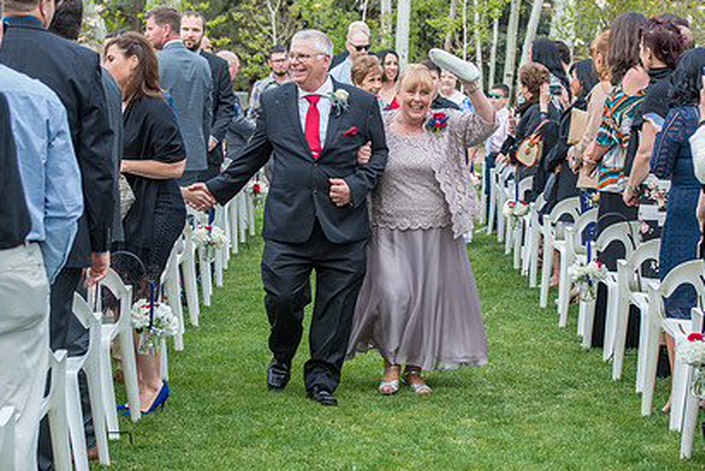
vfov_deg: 13.8
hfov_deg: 20.6
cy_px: 171
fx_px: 1940
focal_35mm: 99
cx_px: 375
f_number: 5
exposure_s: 1/200
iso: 400
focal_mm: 70
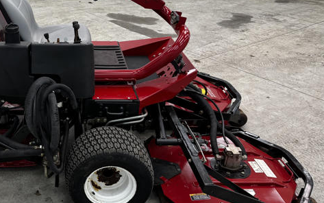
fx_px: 380
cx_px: 63
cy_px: 108
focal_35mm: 43
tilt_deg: -29.7
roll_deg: -0.8
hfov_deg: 43.9
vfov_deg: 29.9
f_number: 1.78
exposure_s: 1/120
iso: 100
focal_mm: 6.76
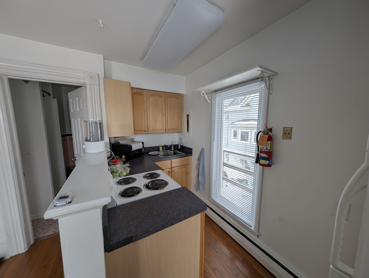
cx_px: 184
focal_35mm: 12
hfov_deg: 110.5
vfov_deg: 94.6
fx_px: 128
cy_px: 139
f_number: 1.95
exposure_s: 1/50.1
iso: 38
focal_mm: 2.23
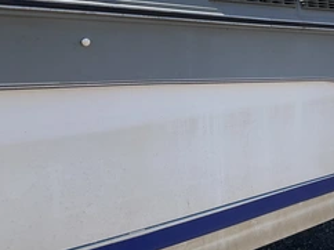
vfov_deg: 29.9
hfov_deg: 38.3
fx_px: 463
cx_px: 264
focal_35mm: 48
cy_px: 72
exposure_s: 1/1250
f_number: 1.8
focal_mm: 3
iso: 25
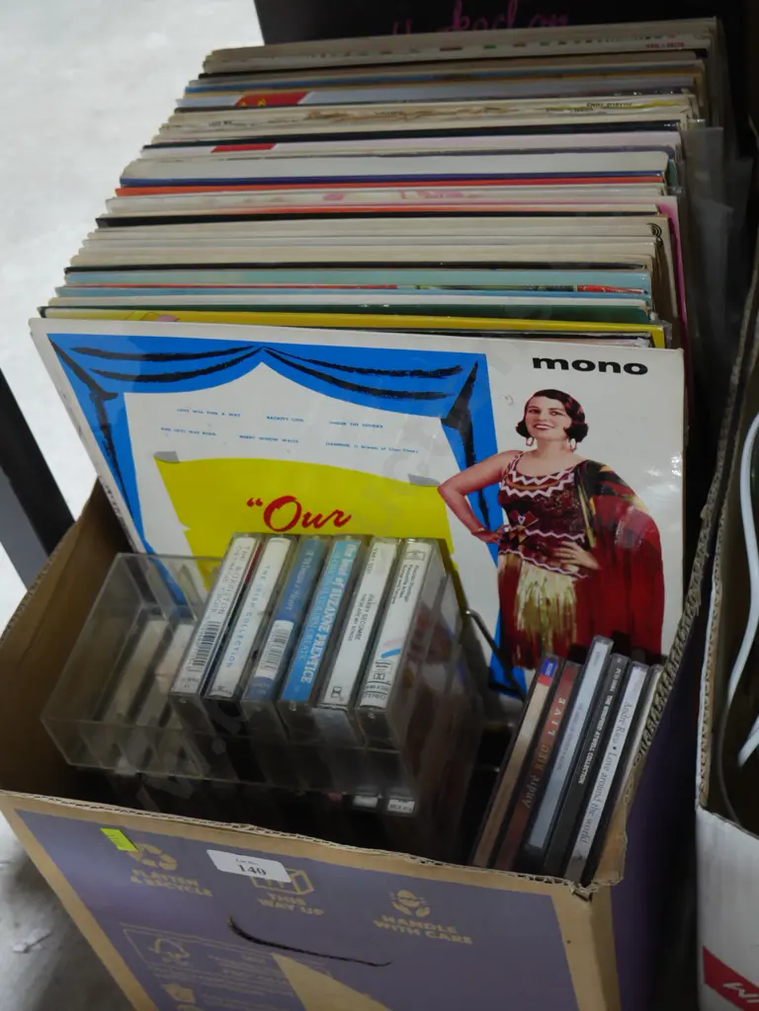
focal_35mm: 48
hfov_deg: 30.3
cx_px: 380
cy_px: 506
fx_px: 1403
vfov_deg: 39.7
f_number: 5.2
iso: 1000
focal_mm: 24
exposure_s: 1/60
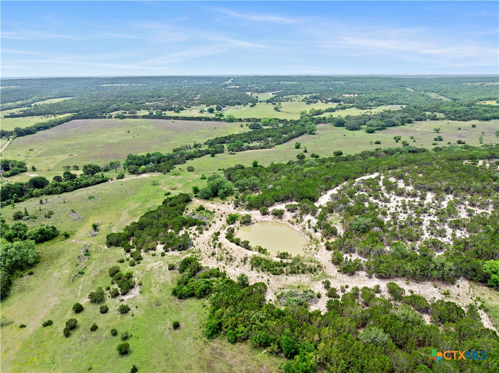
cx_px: 250
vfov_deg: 56.7
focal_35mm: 24
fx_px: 346
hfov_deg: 71.6
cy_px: 186
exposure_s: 1/1250
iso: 110
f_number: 2.8
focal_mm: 12.29
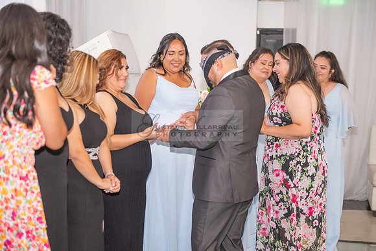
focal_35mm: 70
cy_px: 126
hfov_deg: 28.8
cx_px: 188
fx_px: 731
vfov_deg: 19.5
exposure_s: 1/160
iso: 1000
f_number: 3.2
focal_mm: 70
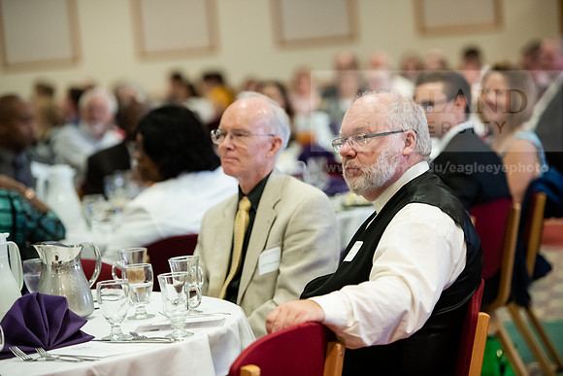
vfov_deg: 10.2
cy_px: 188
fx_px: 2112
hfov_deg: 15.2
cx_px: 282
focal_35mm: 135
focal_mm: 135
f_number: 3.2
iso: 2500
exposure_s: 1/200
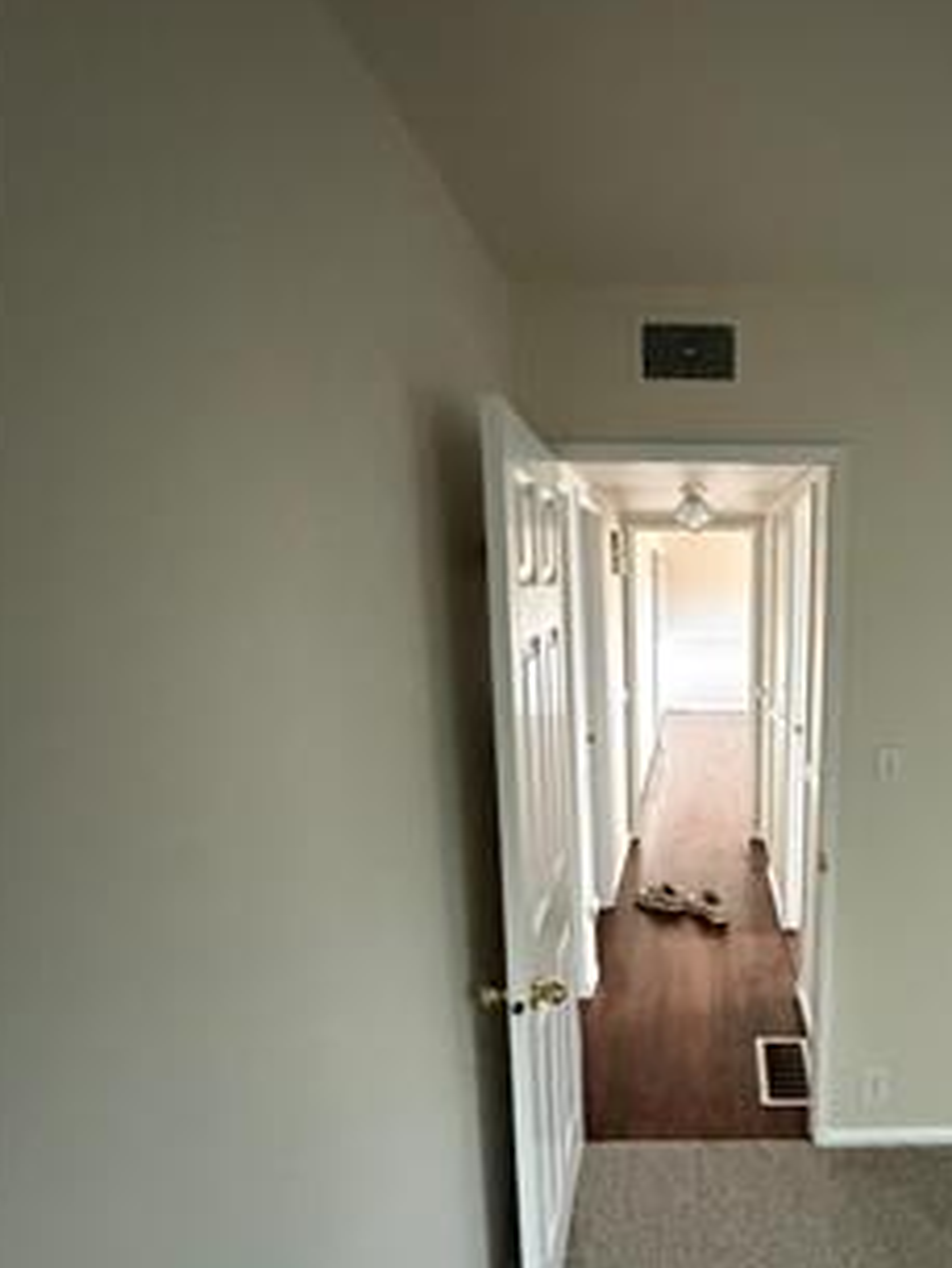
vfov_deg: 75.7
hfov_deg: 57.7
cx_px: 723
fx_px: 806
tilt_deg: -7.7
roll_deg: -1.0
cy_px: 748
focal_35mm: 22
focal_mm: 2.22
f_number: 2.2
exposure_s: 1/60
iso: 800
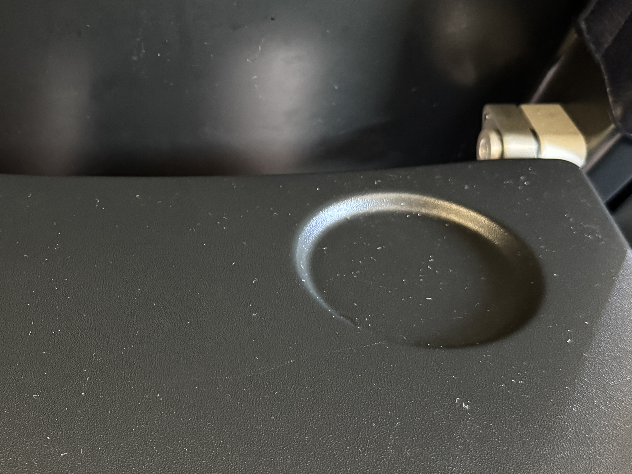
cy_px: 236
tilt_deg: -38.8
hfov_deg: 34.7
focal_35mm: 54
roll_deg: -1.8
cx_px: 151
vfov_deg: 27.0
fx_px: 986
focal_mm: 6.76
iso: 1000
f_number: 1.78
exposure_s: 1/30
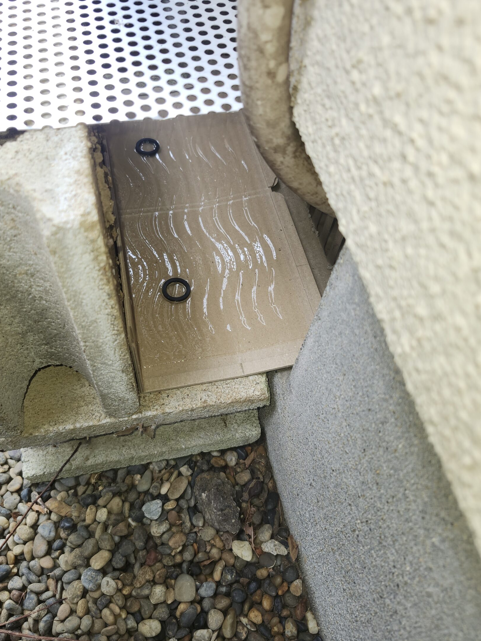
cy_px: 319
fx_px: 500
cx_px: 209
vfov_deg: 65.3
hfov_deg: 51.2
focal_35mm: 27
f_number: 1.8
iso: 32
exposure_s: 1/50
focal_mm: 5.54
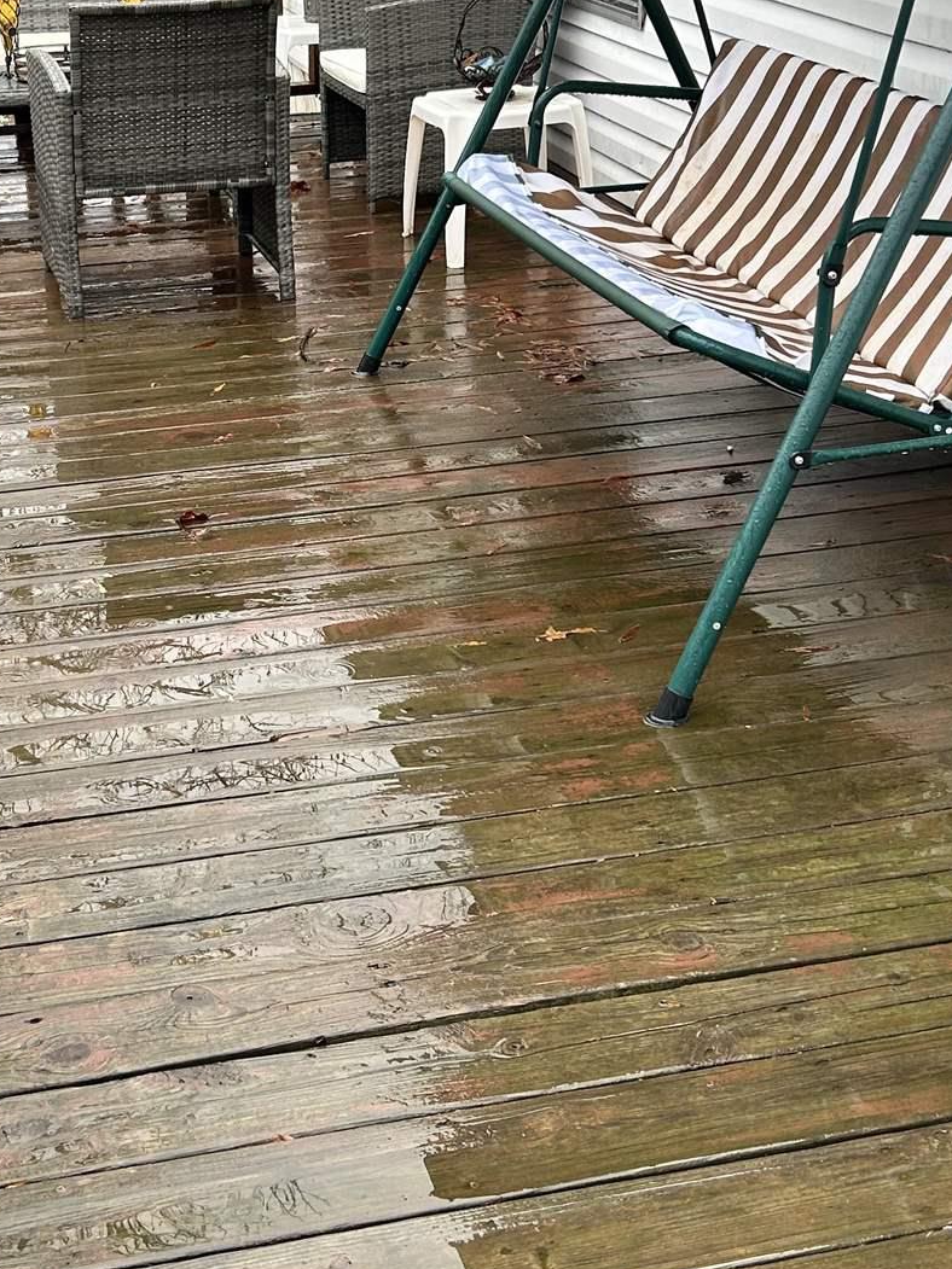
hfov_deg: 25.5
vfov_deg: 33.5
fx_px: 2091
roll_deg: +1.7
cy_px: 414
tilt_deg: -17.7
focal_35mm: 57
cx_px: 330
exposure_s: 1/150
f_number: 1.5
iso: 32
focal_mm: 5.7
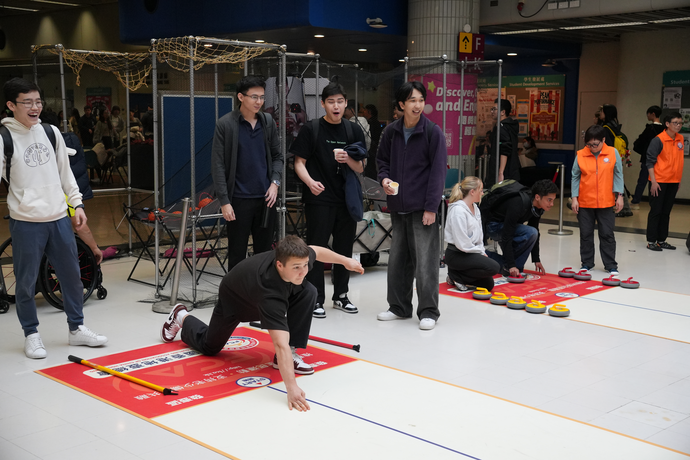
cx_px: 345
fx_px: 842
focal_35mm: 44
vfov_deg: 30.5
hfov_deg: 44.5
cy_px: 230
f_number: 3.5
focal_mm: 29.3
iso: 2000
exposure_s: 1/640
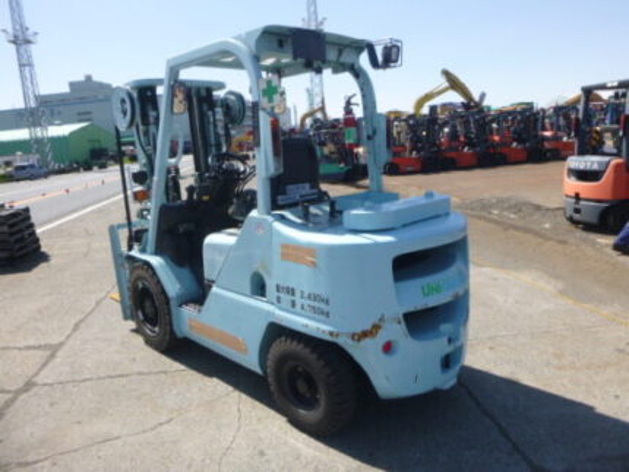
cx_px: 314
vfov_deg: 54.9
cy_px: 236
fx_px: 455
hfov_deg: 69.4
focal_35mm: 25
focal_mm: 4.5
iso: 100
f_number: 3.9
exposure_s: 1/400
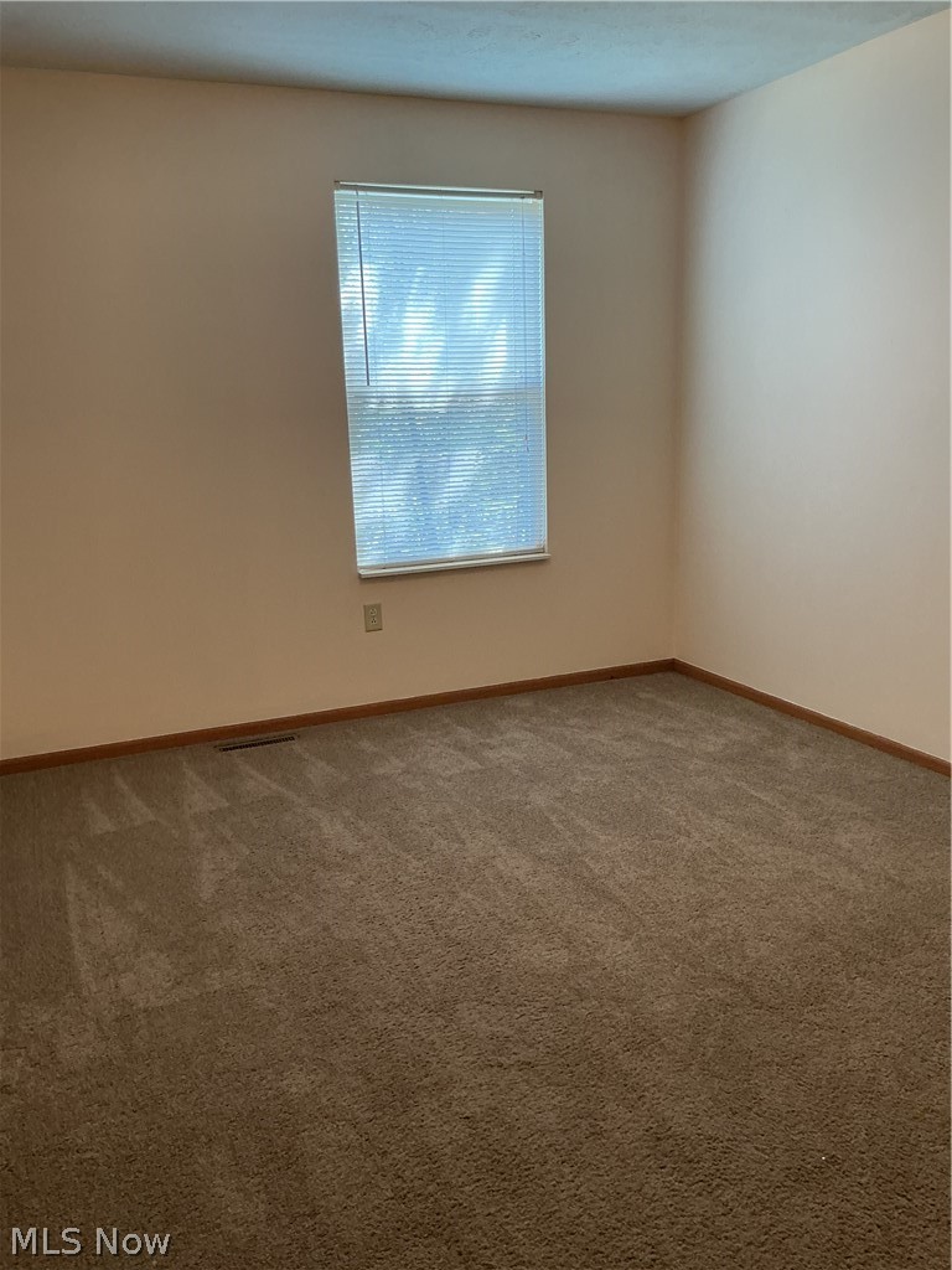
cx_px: 476
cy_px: 635
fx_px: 1063
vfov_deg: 61.7
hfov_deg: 48.2
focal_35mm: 29
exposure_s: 1/60
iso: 80
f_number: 1.8
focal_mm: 3
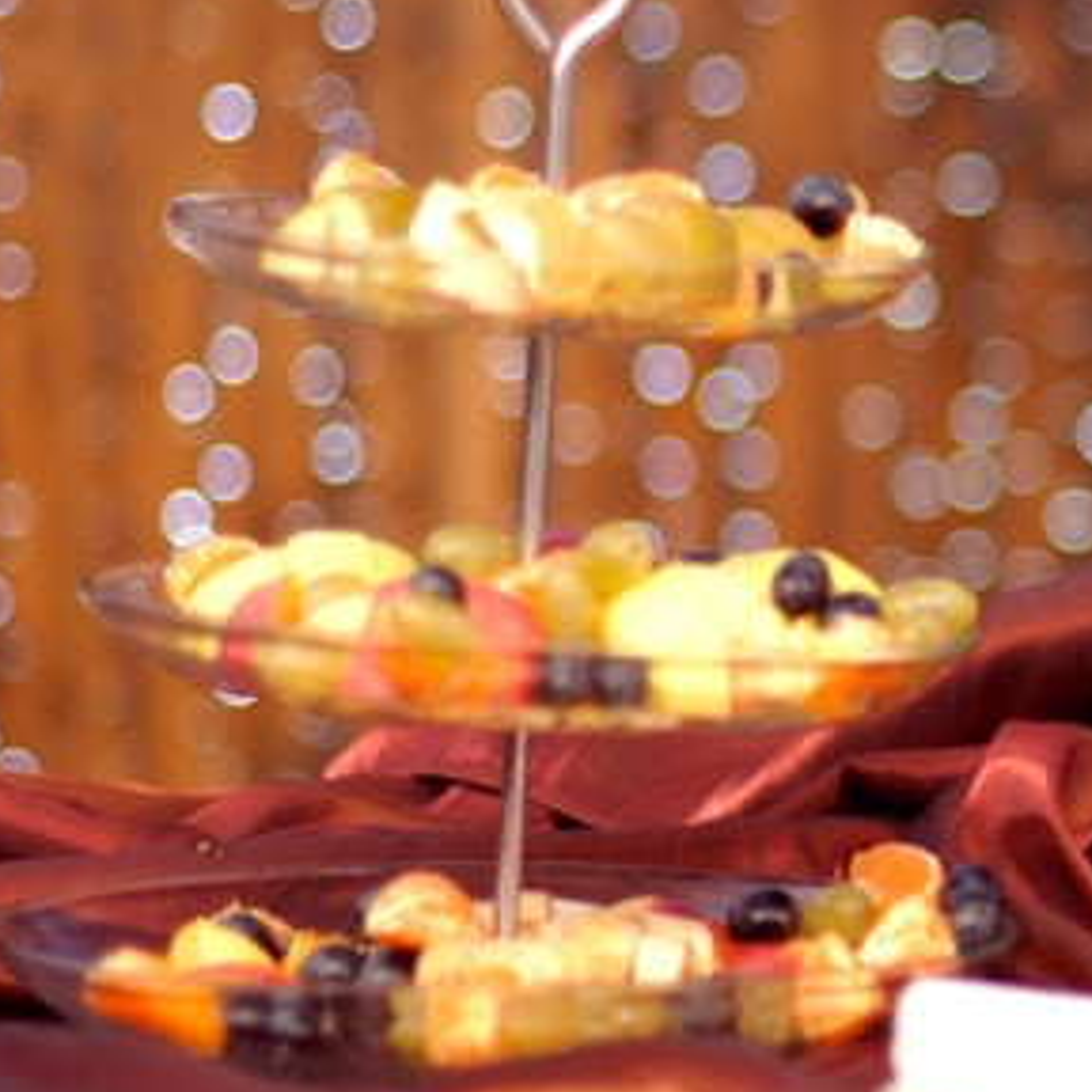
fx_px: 6067
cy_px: 436
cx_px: 1168
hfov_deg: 10.2
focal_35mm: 170
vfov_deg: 10.3
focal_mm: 50
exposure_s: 1/80
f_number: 1.6
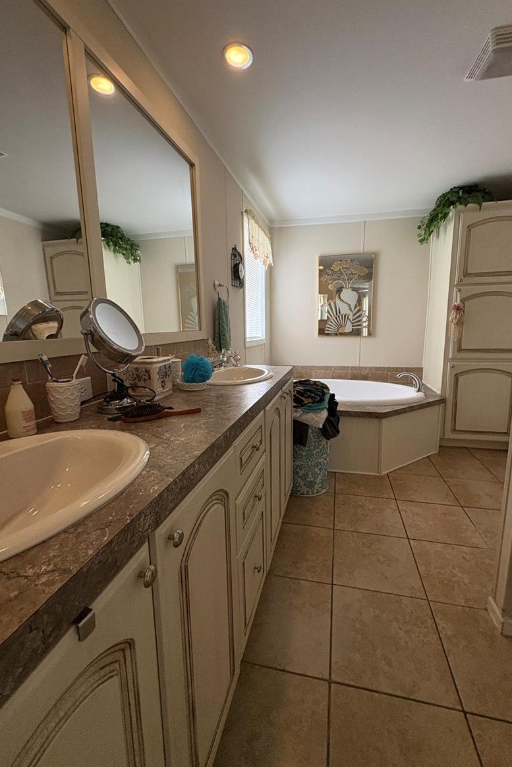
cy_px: 373
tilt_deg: -8.5
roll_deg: +0.4
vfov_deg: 100.4
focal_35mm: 15
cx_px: 269
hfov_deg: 77.3
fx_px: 320
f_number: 2.2
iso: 320
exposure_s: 1/60
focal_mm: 2.22
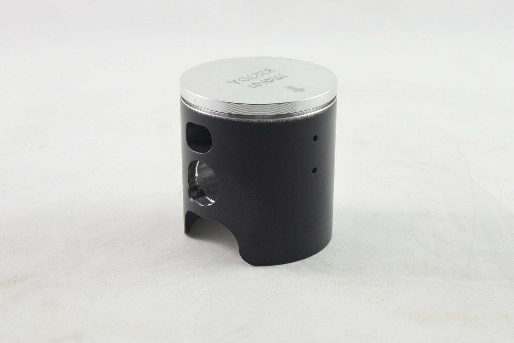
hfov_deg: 41.1
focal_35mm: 48
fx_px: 685
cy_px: 172
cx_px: 257
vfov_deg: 28.1
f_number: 4.5
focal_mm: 18
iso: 640
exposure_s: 1/125
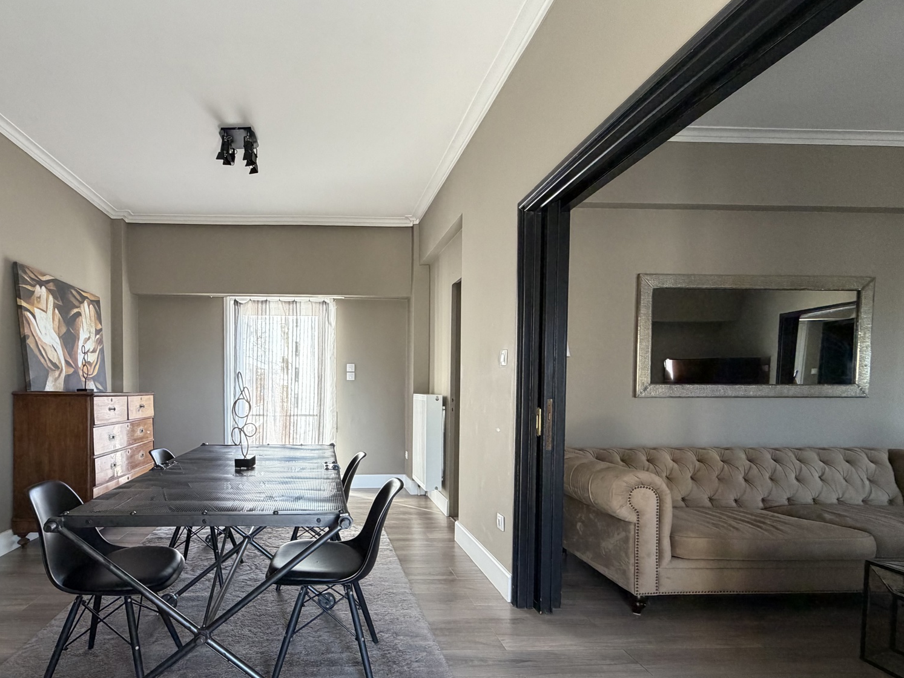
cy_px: 403
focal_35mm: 18
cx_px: 337
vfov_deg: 70.9
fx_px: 470
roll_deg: +0.0
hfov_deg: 86.0
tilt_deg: -2.2
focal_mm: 2.22
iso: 250
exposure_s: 1/121
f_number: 2.2
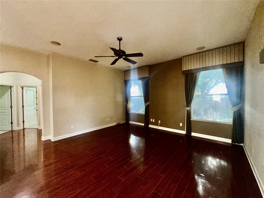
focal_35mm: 14
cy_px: 99
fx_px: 107
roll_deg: +0.0
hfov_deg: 102.1
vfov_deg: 85.7
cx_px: 132
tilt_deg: -1.3
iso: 100
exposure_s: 1/60
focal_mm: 2.22
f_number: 2.2
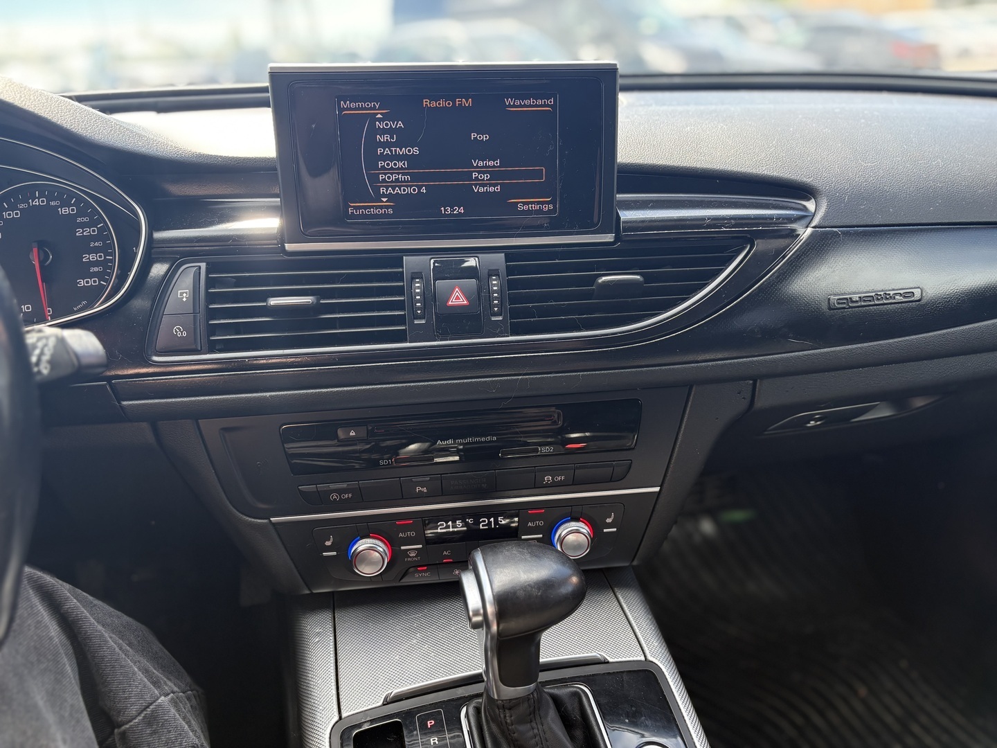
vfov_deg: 53.1
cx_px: 498
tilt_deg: -22.0
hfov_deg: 67.3
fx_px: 749
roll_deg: +3.8
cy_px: 374
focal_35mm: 26
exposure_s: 1/242
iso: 80
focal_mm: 5.96
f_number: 1.6
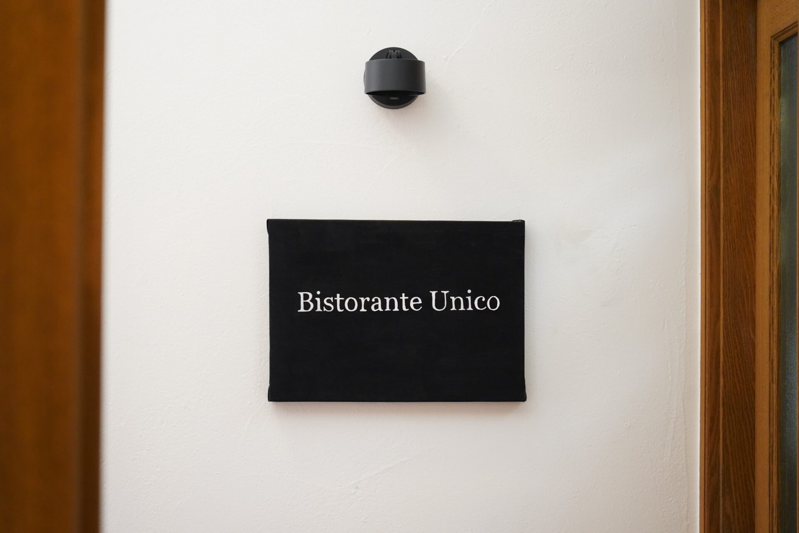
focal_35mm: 62
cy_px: 266
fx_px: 1376
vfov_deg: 21.9
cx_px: 400
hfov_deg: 32.4
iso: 6400
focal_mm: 62
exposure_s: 1/80
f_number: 4.5
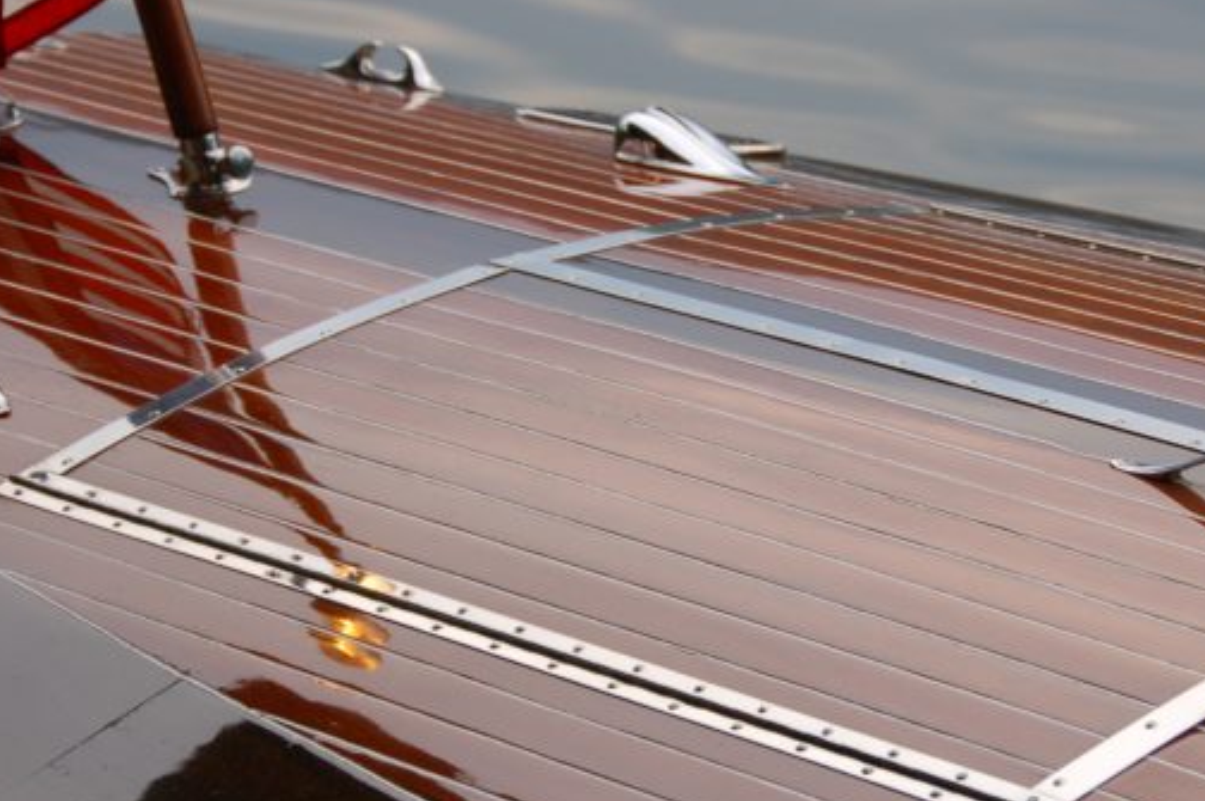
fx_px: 5350
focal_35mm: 160
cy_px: 506
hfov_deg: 12.8
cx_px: 739
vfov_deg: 8.6
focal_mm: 70
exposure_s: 1/30
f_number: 7.1
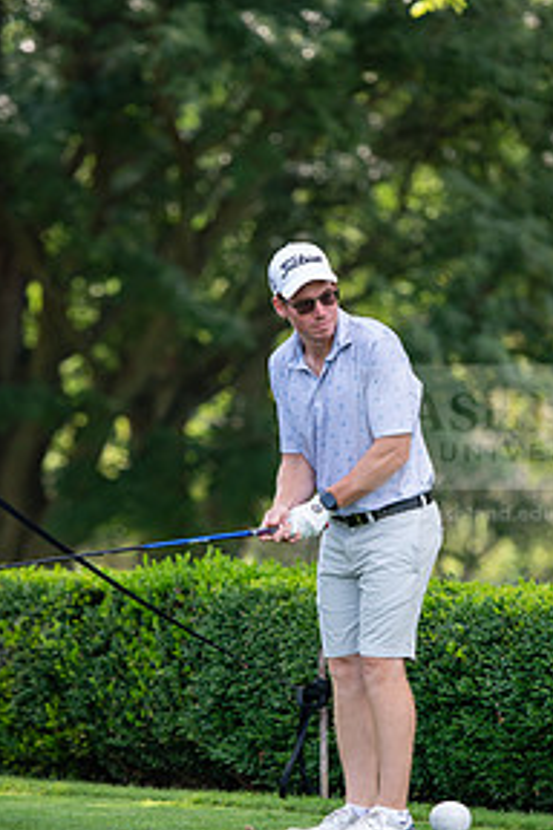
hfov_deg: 5.2
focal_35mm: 266
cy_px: 545
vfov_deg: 7.7
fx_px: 6129
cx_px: 308
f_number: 3.2
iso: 400
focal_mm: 170
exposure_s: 1/800
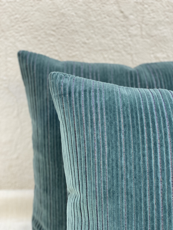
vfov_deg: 36.8
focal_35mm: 52
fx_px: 347
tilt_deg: -18.9
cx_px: 86
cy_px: 115
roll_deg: -0.6
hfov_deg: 28.0
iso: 32
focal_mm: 6
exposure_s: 1/122
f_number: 2
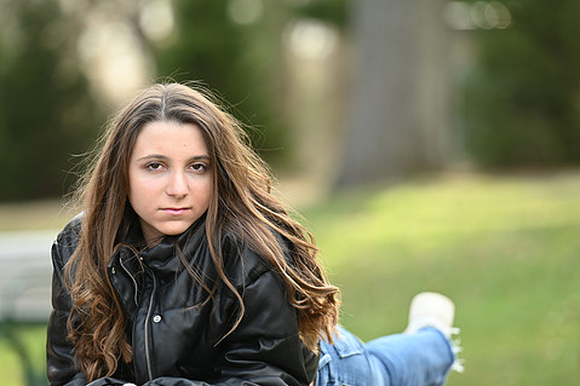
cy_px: 227
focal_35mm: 218
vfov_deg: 6.3
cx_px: 282
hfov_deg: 9.4
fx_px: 3511
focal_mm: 180
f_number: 3.5
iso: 125
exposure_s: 1/200
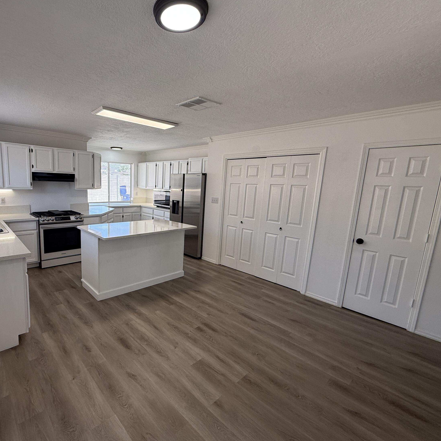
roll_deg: -1.4
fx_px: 245
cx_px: 160
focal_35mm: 17
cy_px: 222
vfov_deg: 84.0
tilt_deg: -8.6
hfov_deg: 82.0
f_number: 2.2
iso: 64
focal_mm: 2.22
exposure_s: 1/168
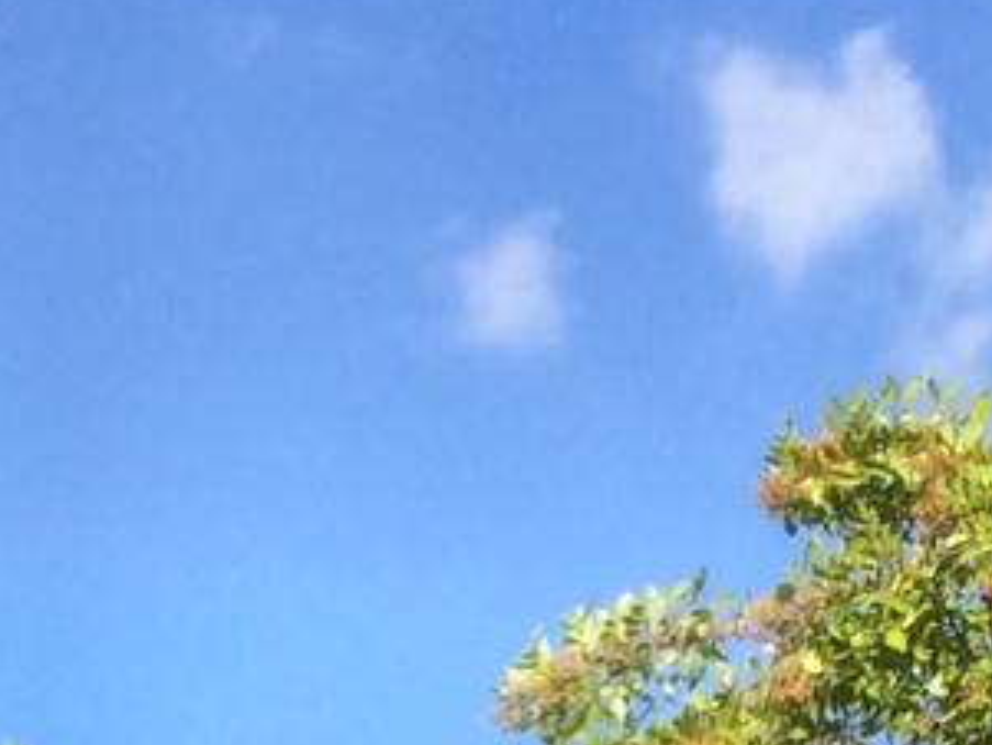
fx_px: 5848
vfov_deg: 6.6
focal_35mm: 204
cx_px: 494
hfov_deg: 9.7
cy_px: 2248
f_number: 2.2
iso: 32
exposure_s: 1/586
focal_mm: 4.12
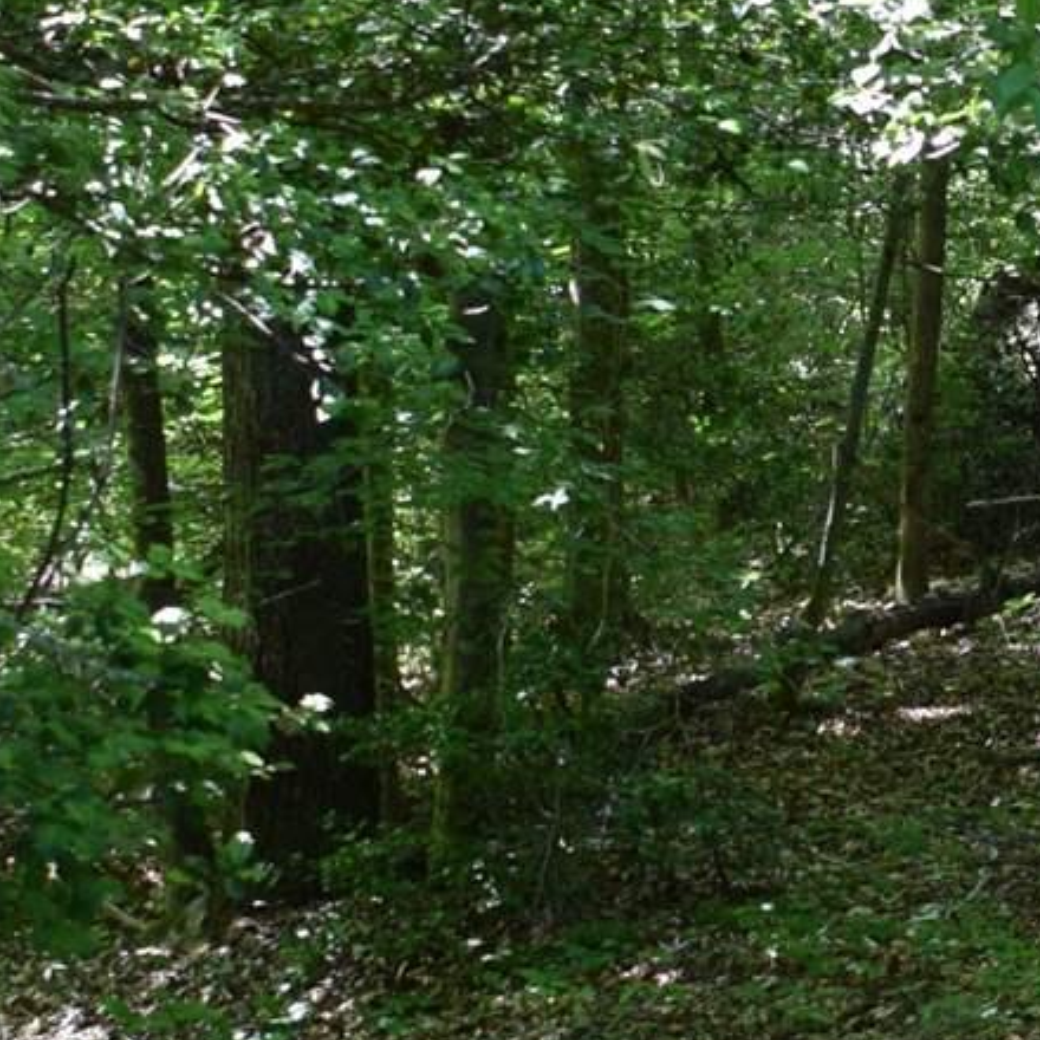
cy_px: 617
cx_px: 810
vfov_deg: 12.4
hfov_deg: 12.4
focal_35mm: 140
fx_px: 4766
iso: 400
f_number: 4.5
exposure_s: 1/80
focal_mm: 21
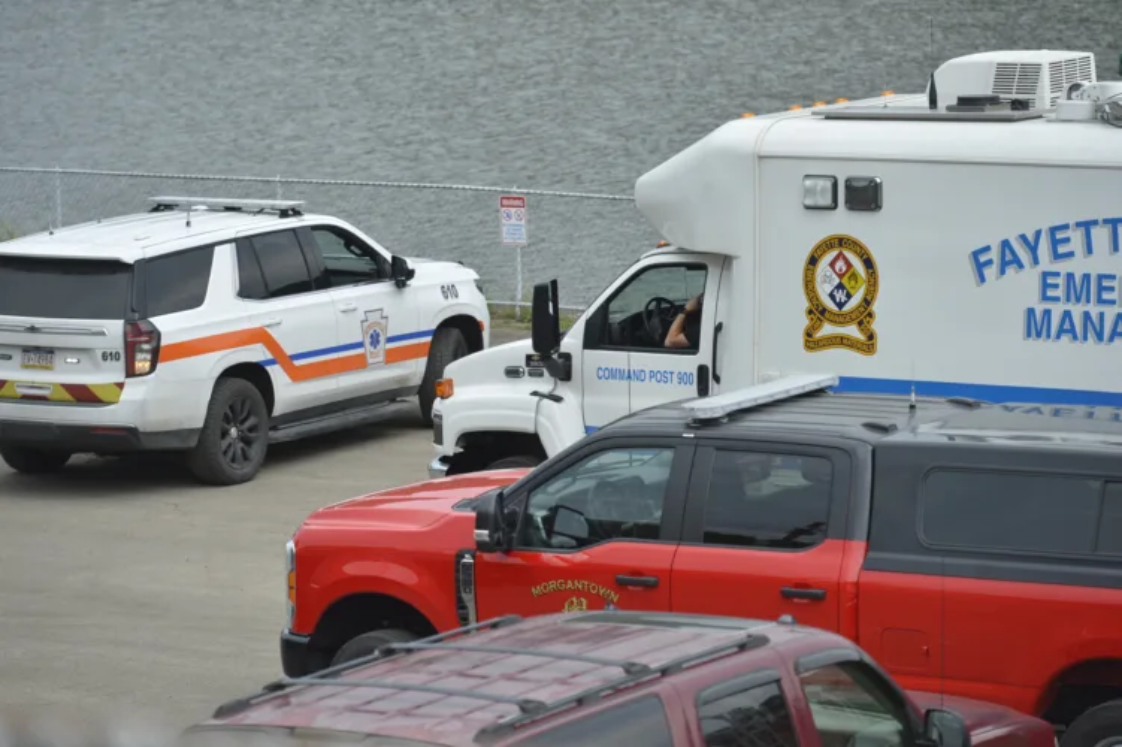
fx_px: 4984
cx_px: 561
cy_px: 374
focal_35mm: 160
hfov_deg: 12.8
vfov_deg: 8.6
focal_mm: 160
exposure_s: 1/2000
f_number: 4.5
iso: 400
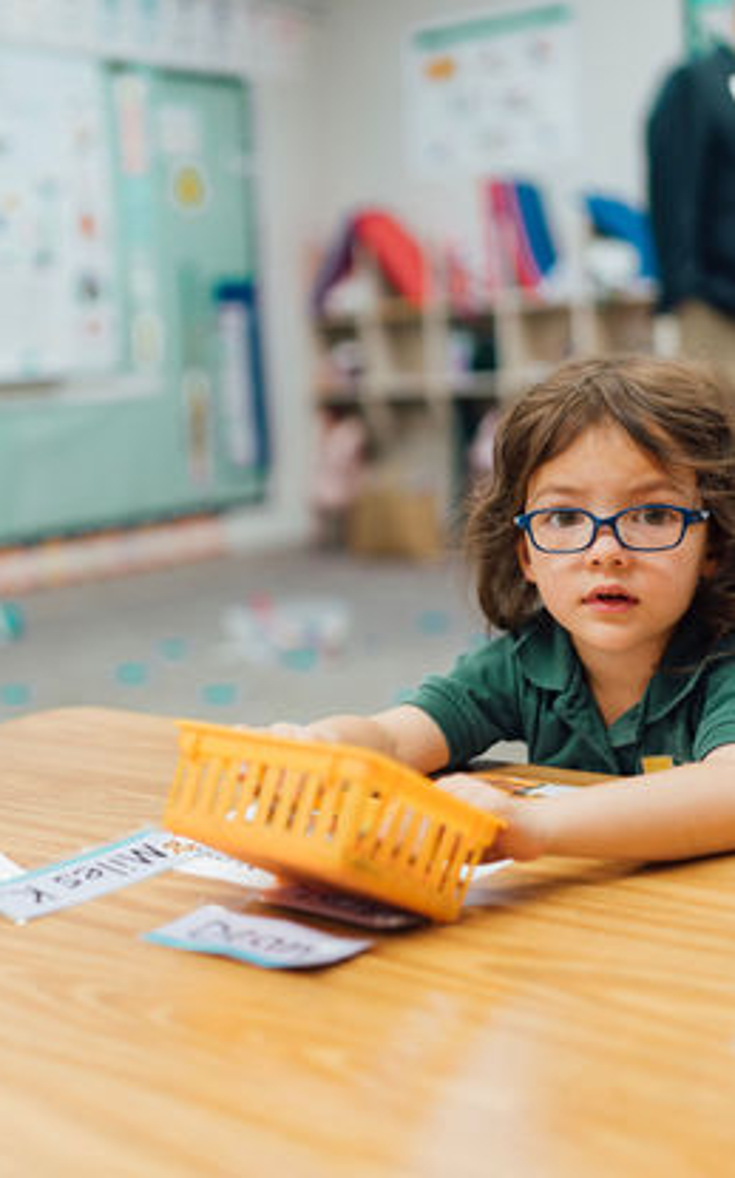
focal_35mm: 55
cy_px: 580
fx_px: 1765
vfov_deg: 36.9
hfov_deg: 23.4
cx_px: 219
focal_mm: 35
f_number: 1.4
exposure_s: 1/160
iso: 320
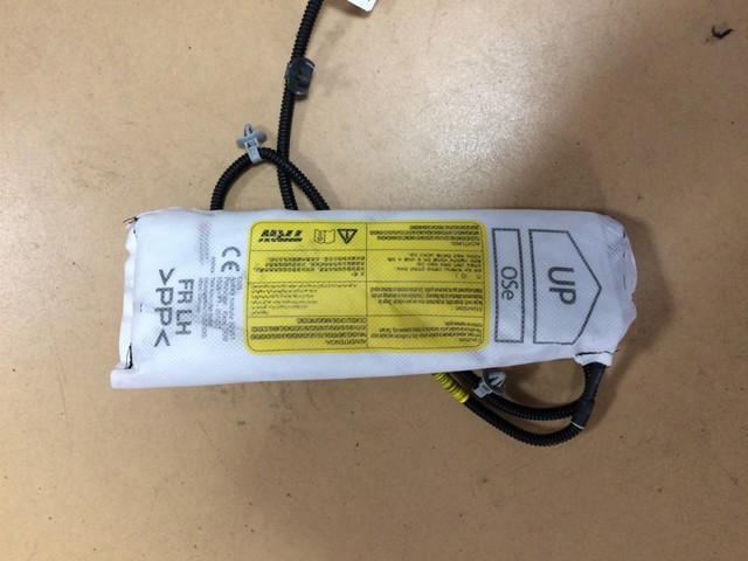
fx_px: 627
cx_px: 374
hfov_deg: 61.7
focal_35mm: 29
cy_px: 280
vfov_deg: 48.2
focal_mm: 4.15
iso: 125
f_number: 2.2
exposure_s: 1/33
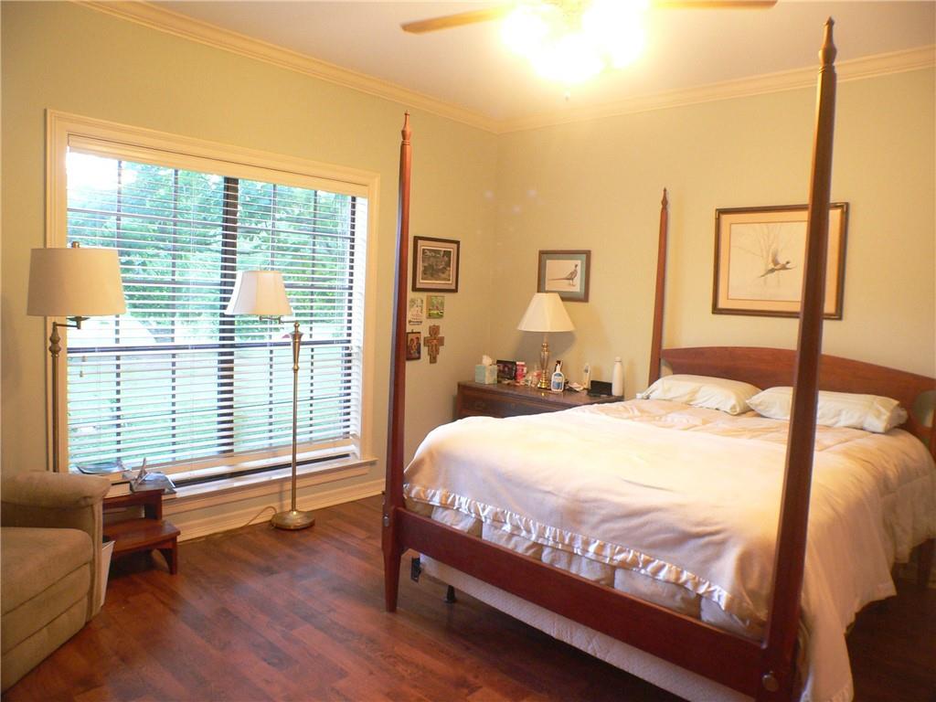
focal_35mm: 36
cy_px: 351
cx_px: 468
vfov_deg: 39.7
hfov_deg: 51.4
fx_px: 973
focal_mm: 6
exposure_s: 1/6
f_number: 2.8
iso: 200
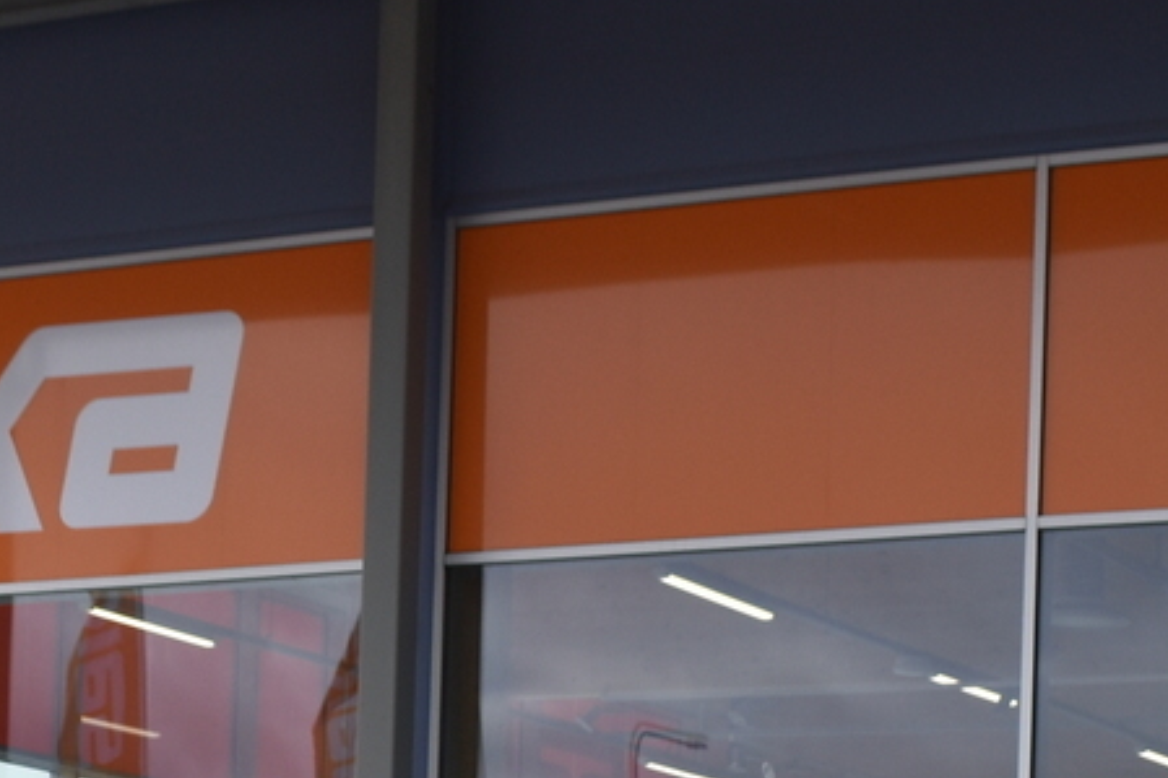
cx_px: 245
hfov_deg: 15.7
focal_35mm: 130
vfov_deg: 10.0
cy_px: 1348
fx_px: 4216
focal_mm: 24
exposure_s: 1/500
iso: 200
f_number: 8
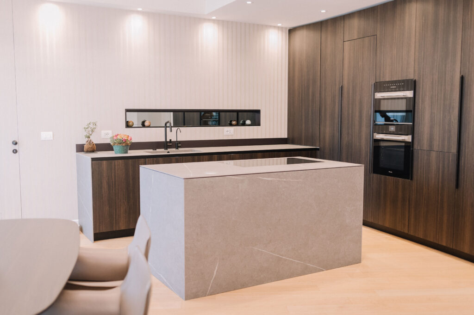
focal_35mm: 37
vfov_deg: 36.1
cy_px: 158
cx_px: 237
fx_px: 484
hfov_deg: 52.2
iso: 1600
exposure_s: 1/160
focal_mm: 35
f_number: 2.2
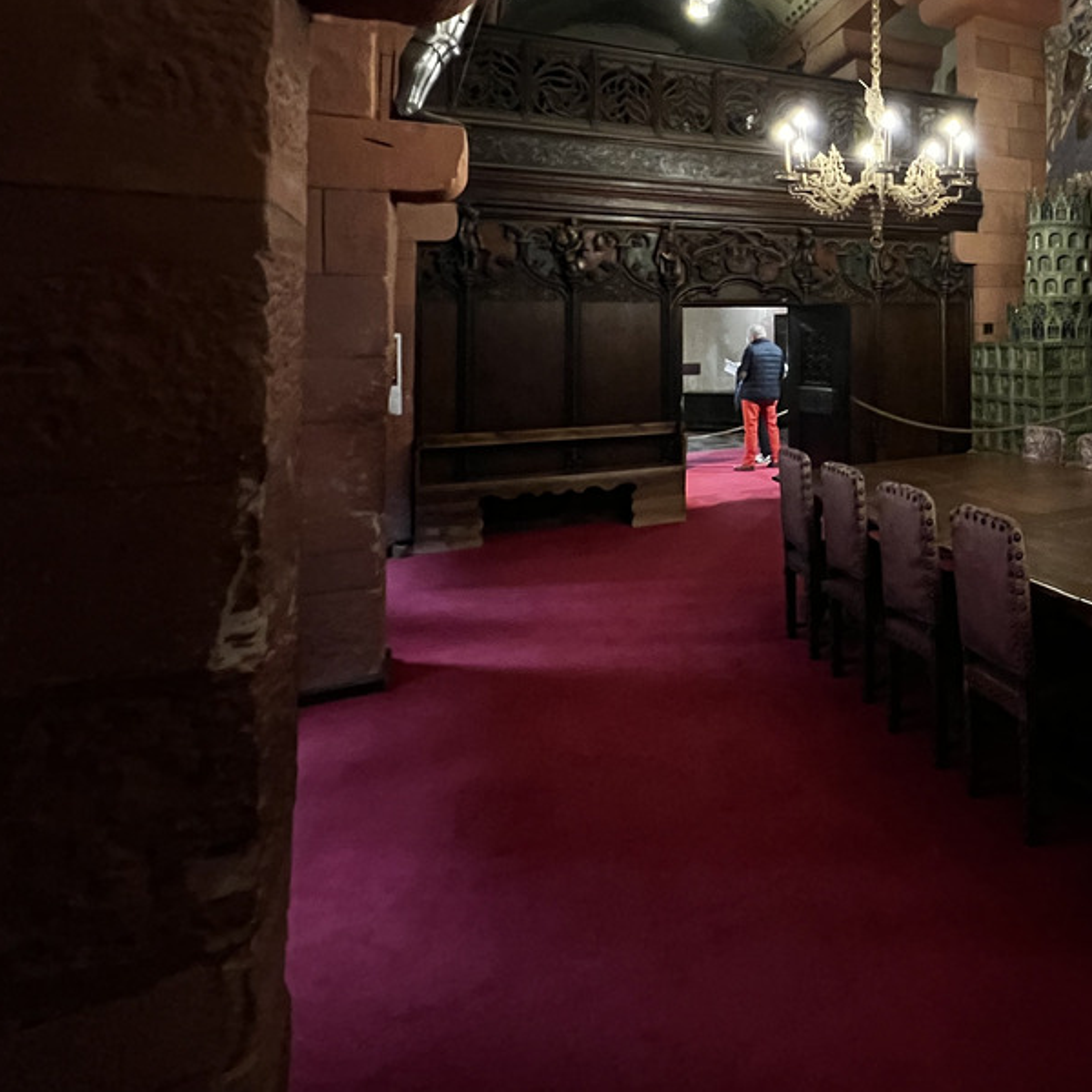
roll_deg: +0.9
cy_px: 313
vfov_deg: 64.4
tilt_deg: +1.2
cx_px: 1067
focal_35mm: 23
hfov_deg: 54.2
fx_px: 821
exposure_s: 1/25
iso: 1000
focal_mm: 1.57
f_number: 1.8
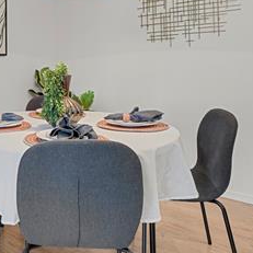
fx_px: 331
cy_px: 66
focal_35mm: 40
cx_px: 24
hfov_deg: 38.9
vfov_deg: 40.8
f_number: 8
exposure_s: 2
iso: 250
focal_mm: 17
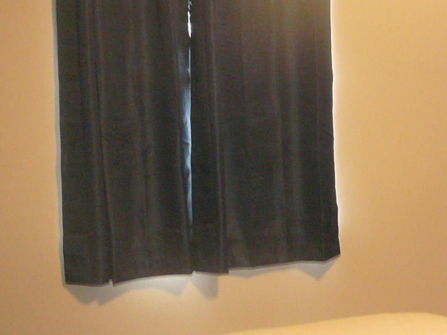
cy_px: 245
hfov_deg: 23.7
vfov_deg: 18.8
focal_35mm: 78
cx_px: 470
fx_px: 1007
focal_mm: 5.2
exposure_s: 1/8
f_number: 2.8
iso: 250
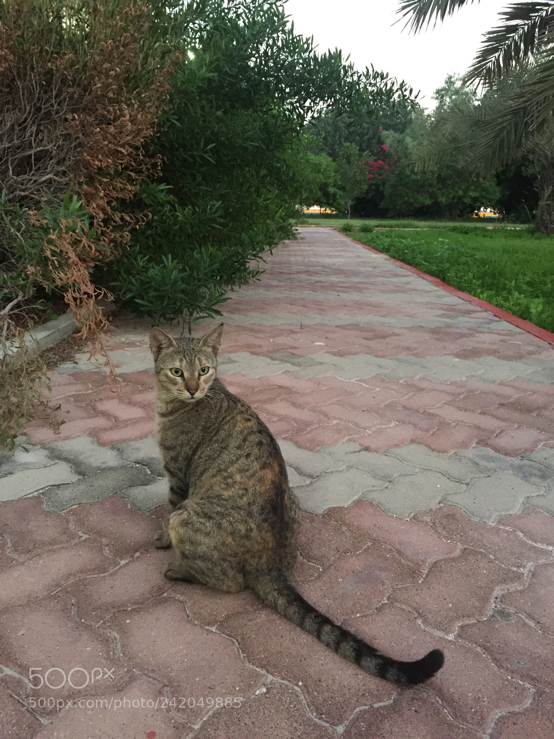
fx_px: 619
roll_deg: -1.6
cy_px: 370
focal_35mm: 29
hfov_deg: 48.2
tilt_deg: -14.1
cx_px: 277
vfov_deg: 61.7
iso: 400
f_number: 2.2
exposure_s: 1/17
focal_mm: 4.15
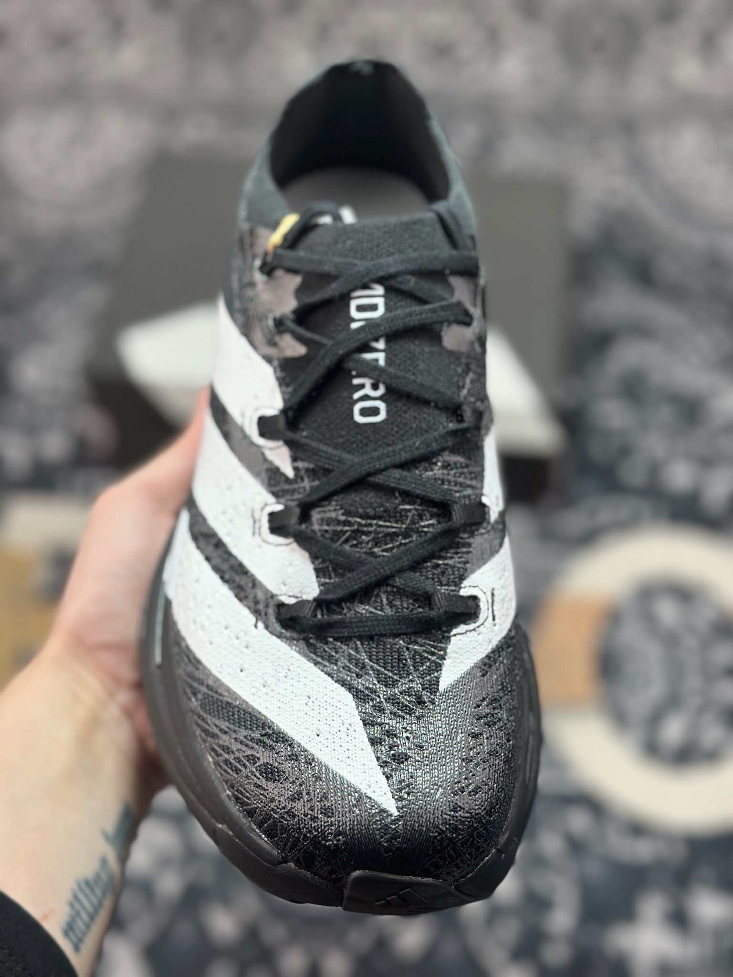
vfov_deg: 39.7
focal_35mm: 48
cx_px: 366
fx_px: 1355
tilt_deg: -55.6
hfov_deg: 30.3
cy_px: 488
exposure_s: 1/511
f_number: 1.78
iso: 80
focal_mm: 6.86
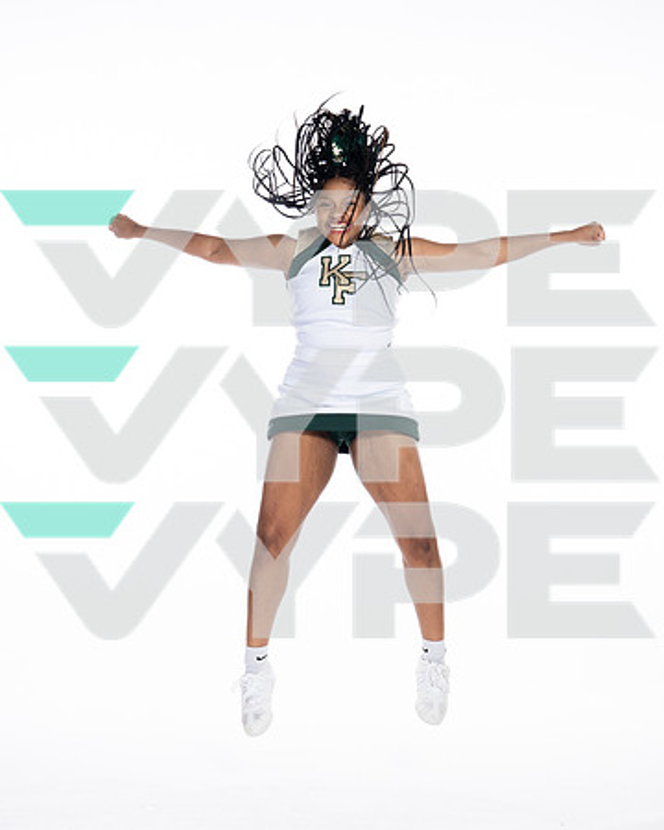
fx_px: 2218
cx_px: 333
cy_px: 347
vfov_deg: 21.2
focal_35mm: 90
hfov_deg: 17.0
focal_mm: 54
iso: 400
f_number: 8
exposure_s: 1/250
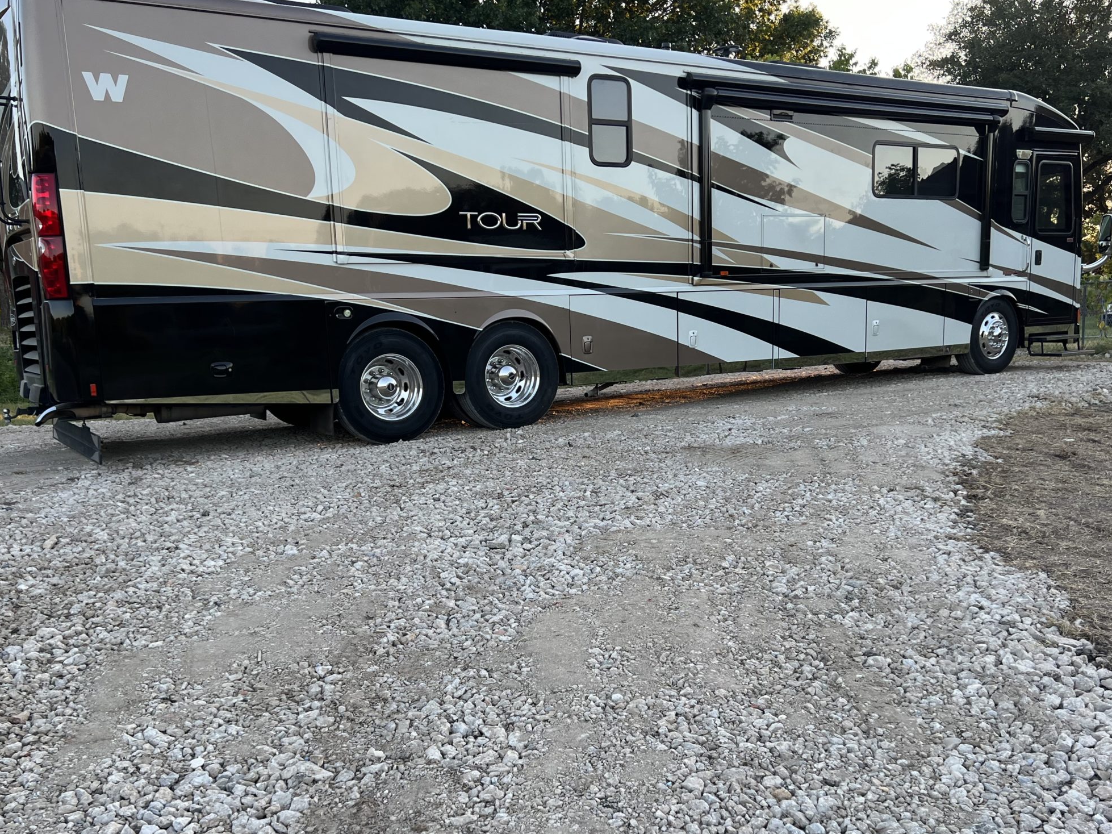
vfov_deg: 41.6
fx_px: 1092
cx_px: 571
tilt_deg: -8.3
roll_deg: +1.8
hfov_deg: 54.0
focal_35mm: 34
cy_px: 490
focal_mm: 5.7
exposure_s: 1/303
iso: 50
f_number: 1.5
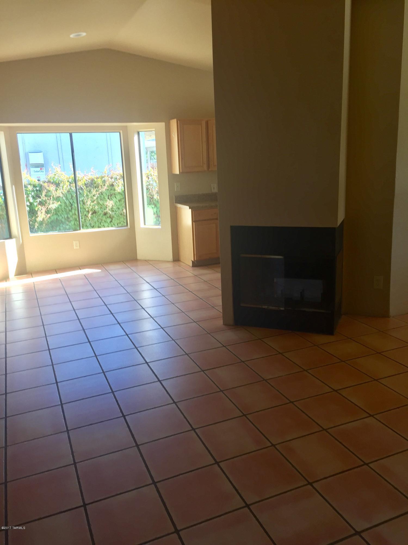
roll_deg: +2.6
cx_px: 204
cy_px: 272
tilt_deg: -11.7
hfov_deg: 48.2
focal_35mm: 29
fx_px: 456
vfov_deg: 61.7
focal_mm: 4.15
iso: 40
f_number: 2.2
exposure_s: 1/60
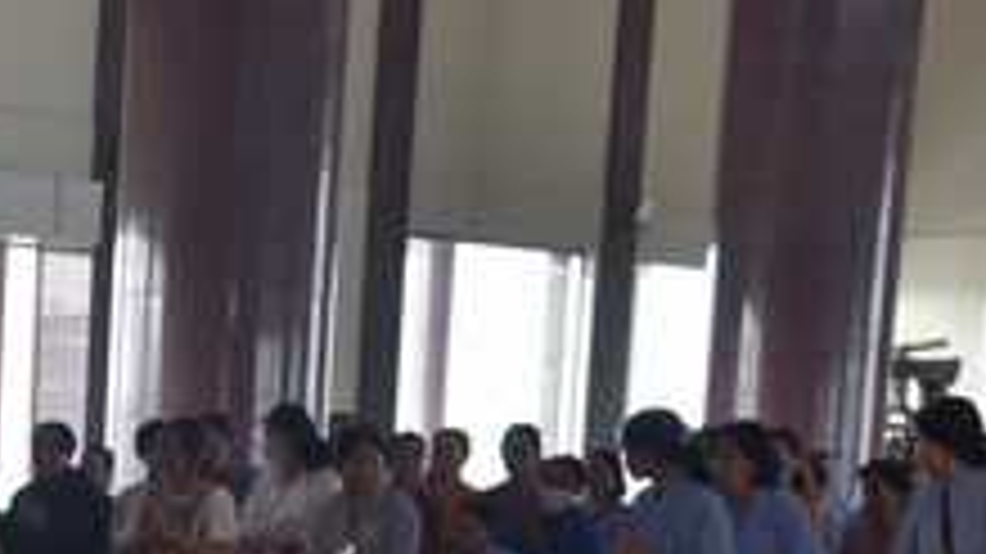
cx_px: -464
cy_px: 824
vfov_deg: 8.0
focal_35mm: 149
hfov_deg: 13.6
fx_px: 3894
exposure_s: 1/100
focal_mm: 48
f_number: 5
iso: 400
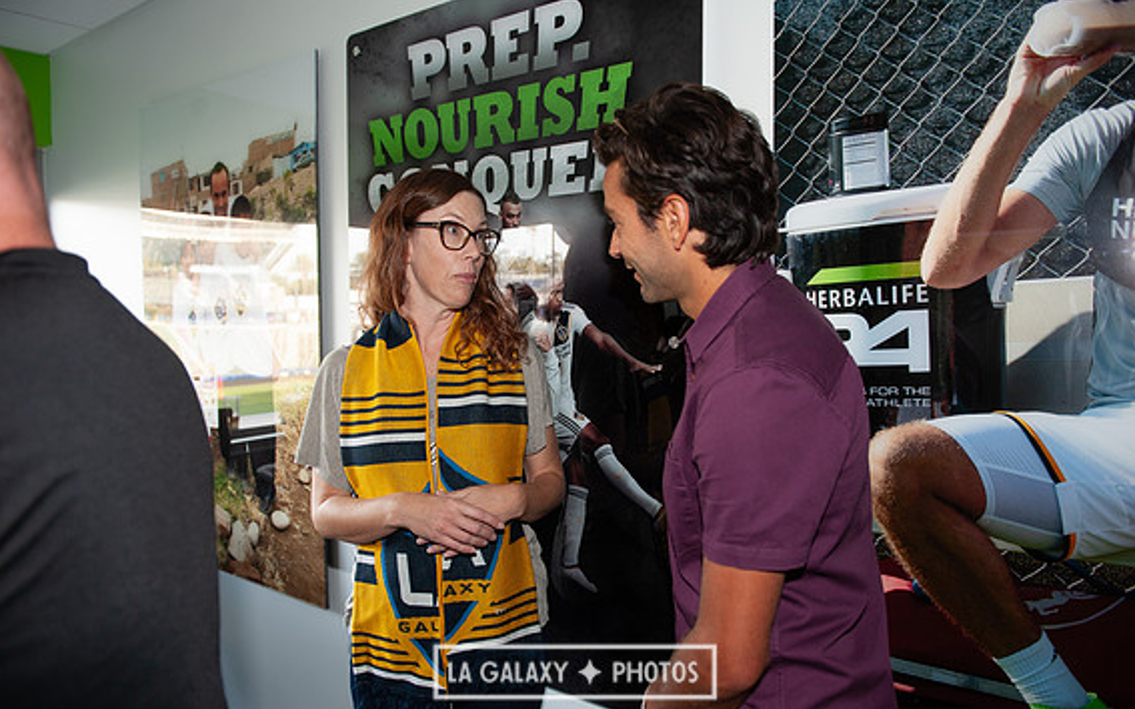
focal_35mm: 25
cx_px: 575
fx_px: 773
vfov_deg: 49.2
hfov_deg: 72.6
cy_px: 371
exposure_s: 1/60
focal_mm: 24
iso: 250
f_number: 3.5
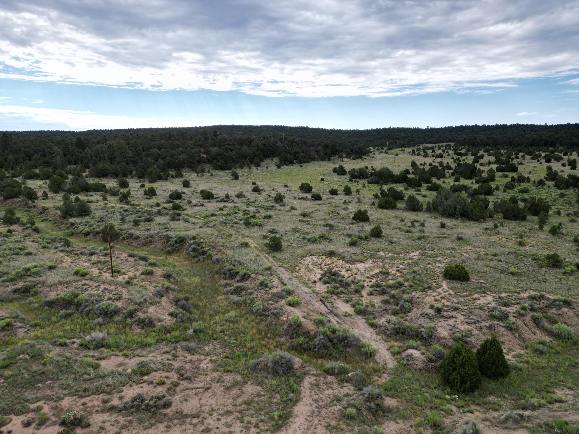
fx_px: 401
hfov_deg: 71.6
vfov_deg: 56.8
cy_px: 217
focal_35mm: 24
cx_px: 290
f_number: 1.7
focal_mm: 6.72
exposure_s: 1/2000
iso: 100
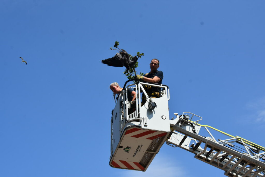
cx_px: 132
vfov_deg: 29.0
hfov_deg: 42.3
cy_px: 88
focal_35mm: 46
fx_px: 342
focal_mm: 31
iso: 180
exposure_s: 1/500
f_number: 8
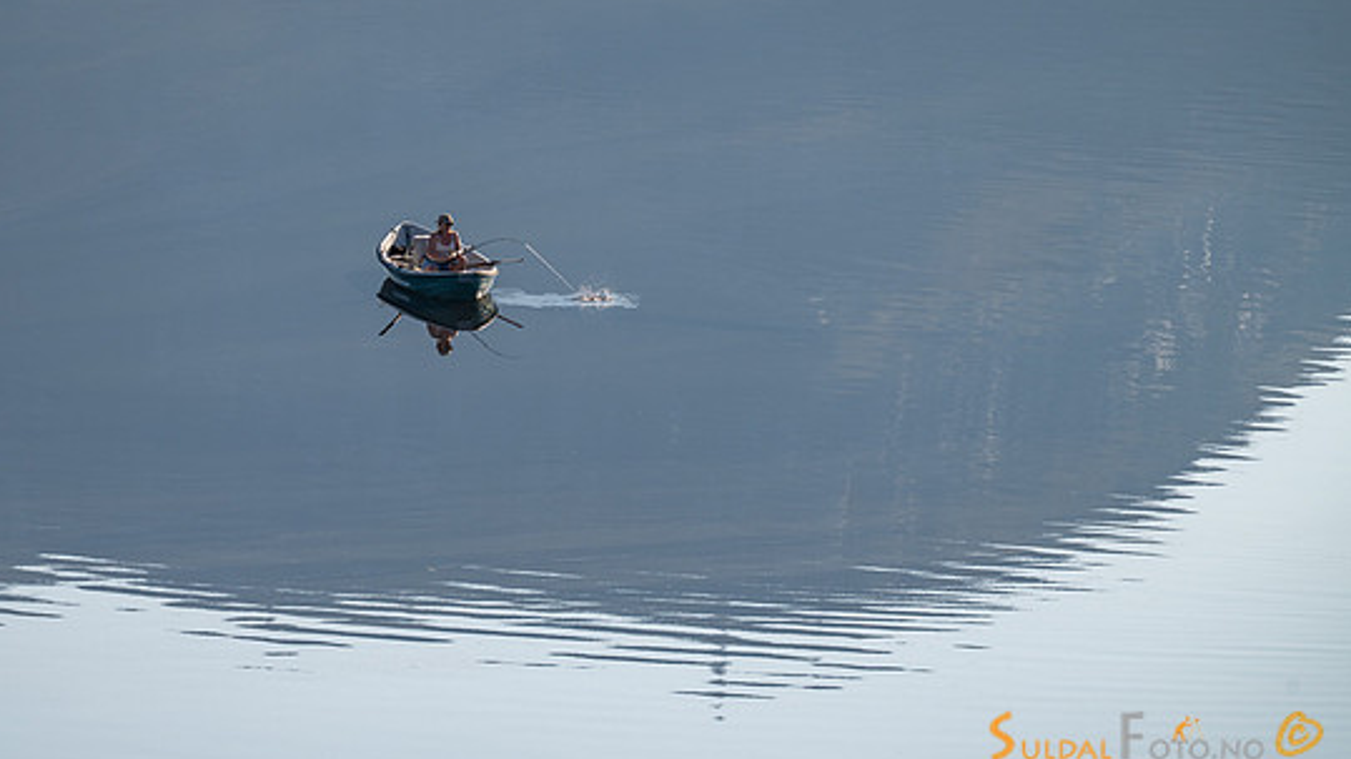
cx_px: 526
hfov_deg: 4.1
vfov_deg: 2.3
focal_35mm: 526
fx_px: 18840
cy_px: 369
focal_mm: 400
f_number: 7.1
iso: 160
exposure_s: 1/640
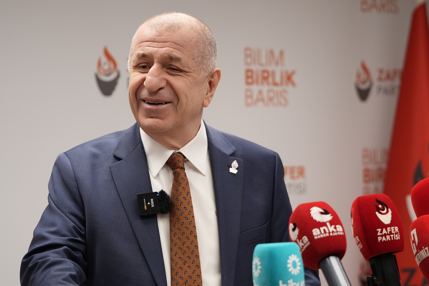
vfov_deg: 13.0
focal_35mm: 105
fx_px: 1251
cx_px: 214
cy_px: 143
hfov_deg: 19.5
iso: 200
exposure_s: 1/100
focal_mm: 70
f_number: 2.8
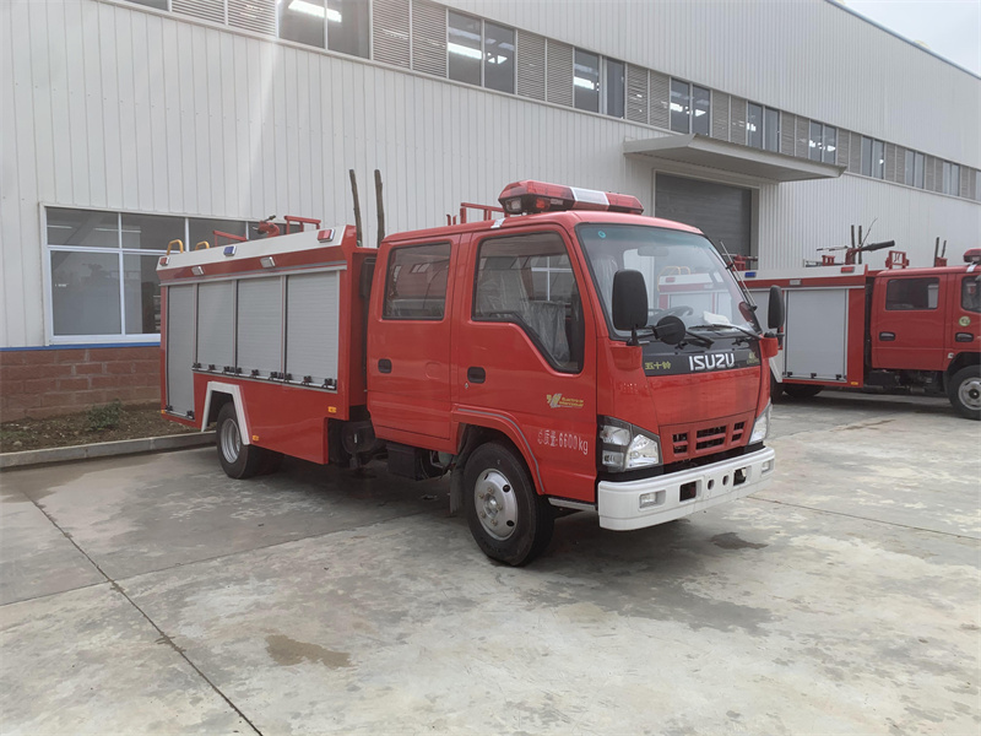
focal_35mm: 26
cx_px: 490
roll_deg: +0.5
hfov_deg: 67.3
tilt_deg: -2.2
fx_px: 737
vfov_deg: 53.1
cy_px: 368
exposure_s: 1/1661
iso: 25
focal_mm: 4.25
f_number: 1.8
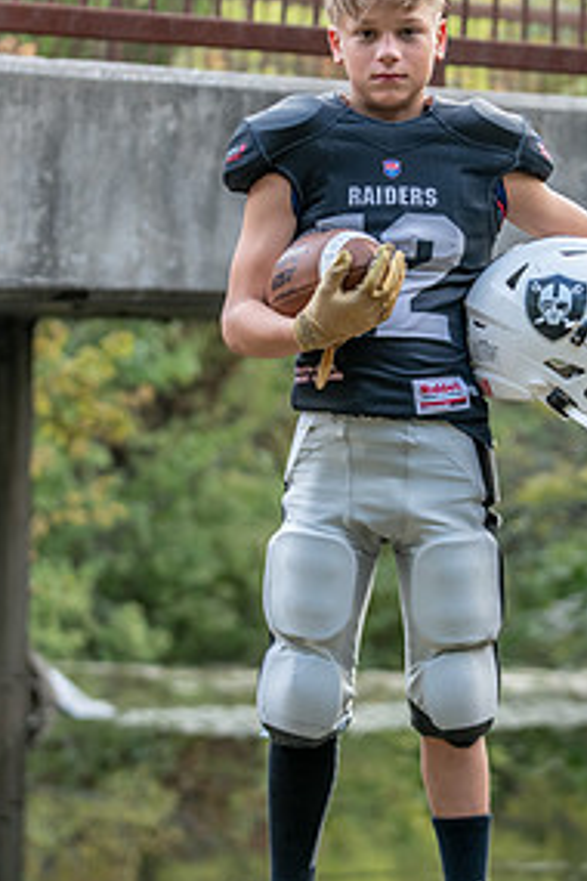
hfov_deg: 8.2
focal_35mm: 167
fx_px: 4084
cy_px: 387
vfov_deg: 12.3
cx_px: 420
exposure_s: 1/320
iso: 500
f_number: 2.8
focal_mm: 70
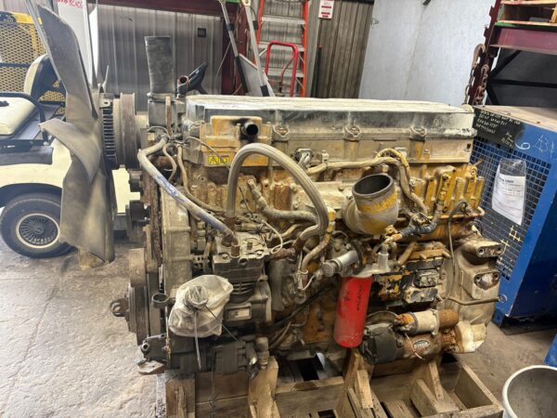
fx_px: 418
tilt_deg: -24.2
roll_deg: -5.9
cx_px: 278
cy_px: 209
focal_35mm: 26
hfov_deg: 67.3
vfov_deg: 53.1
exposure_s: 1/60
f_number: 1.6
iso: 200
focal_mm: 5.96
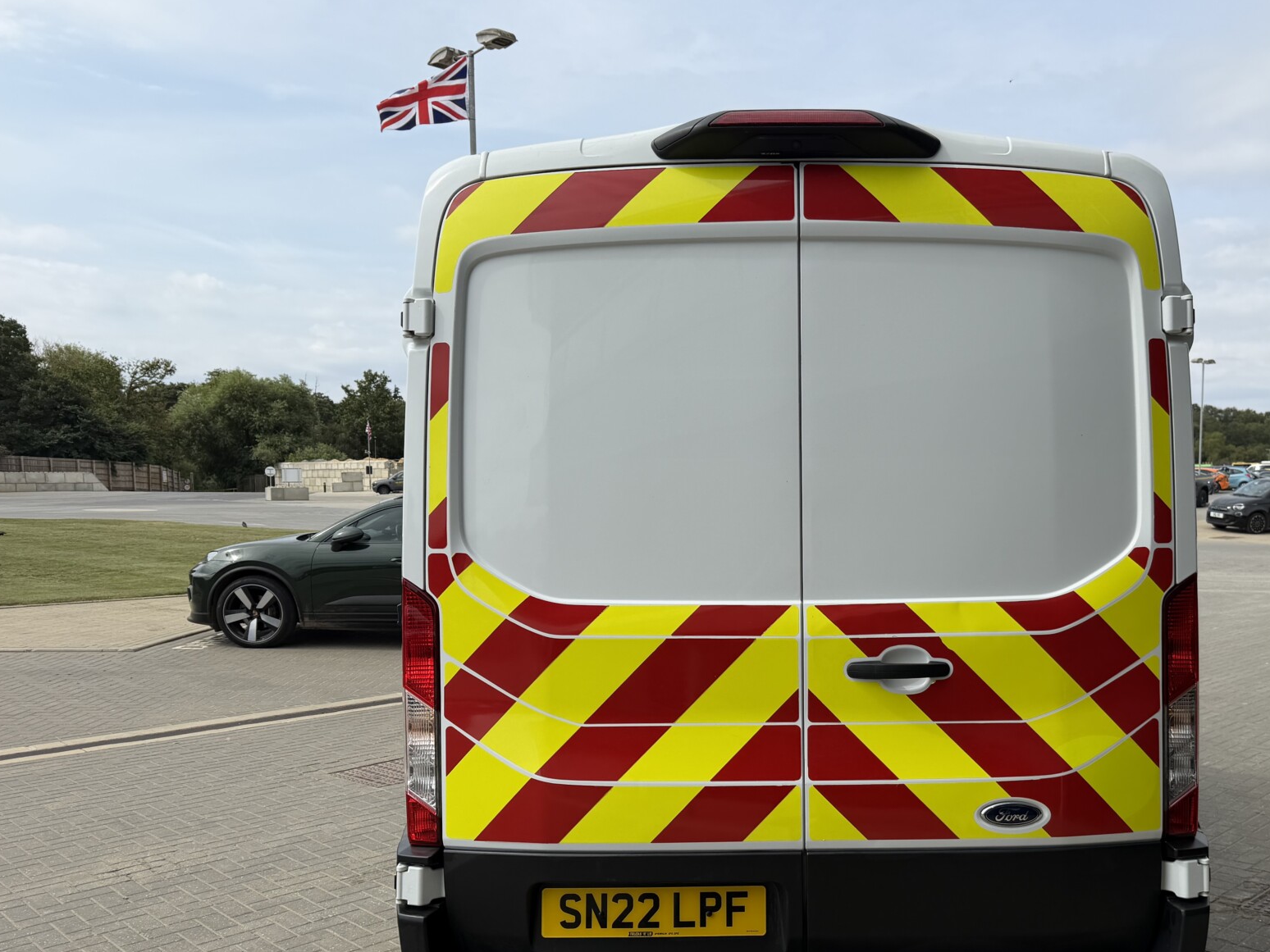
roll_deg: -0.1
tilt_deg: -3.8
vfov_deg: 45.1
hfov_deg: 57.6
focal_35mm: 31
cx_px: 799
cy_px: 585
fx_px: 1137
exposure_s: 1/5319
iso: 80
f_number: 1.78
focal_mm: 6.76
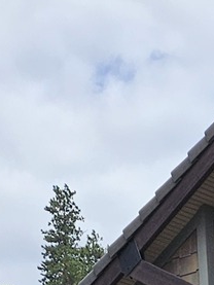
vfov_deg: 9.1
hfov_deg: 8.3
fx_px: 1367
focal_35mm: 166
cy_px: 905
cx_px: 497
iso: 32
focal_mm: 5.4
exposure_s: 1/1677
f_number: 1.8
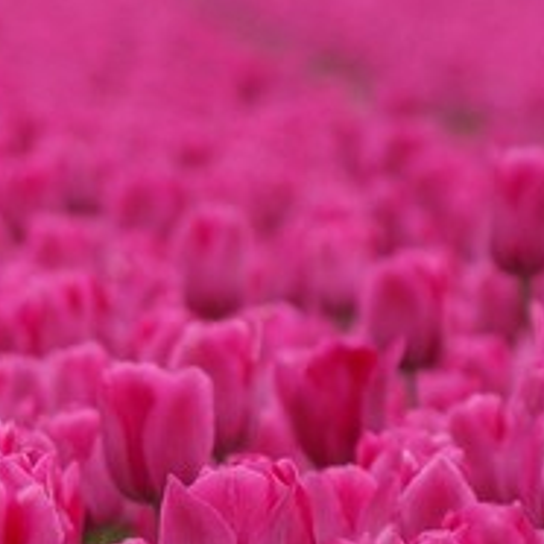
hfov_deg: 2.9
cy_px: 497
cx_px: 3
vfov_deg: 2.9
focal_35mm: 604
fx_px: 10739
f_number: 5
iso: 160
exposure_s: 1/200
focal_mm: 110
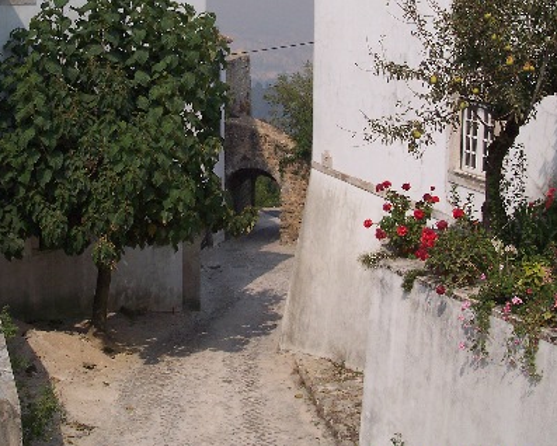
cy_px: 101
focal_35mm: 56
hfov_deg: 33.6
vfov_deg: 26.7
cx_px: 269
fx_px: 924
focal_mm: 8
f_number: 4.8
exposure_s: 1/1000
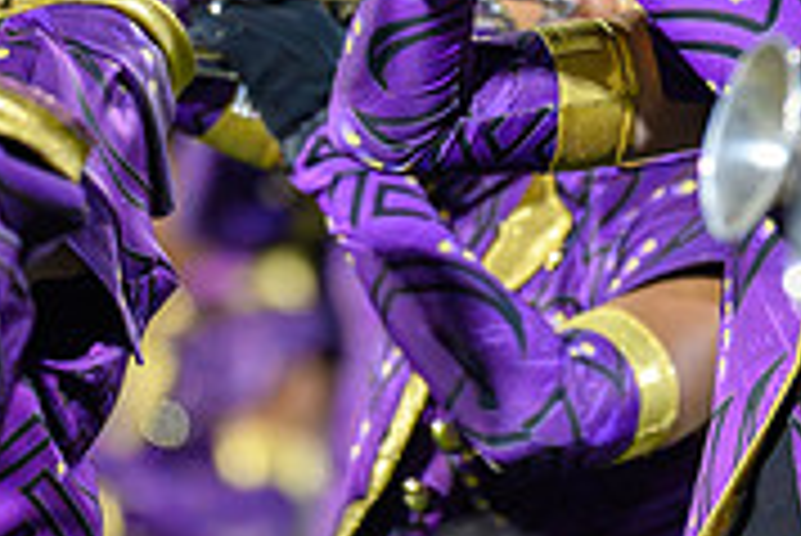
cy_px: 5
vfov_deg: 0.8
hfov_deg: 1.3
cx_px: 468
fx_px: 36207
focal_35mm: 1626
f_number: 5.6
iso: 12800
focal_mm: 500
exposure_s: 1/500
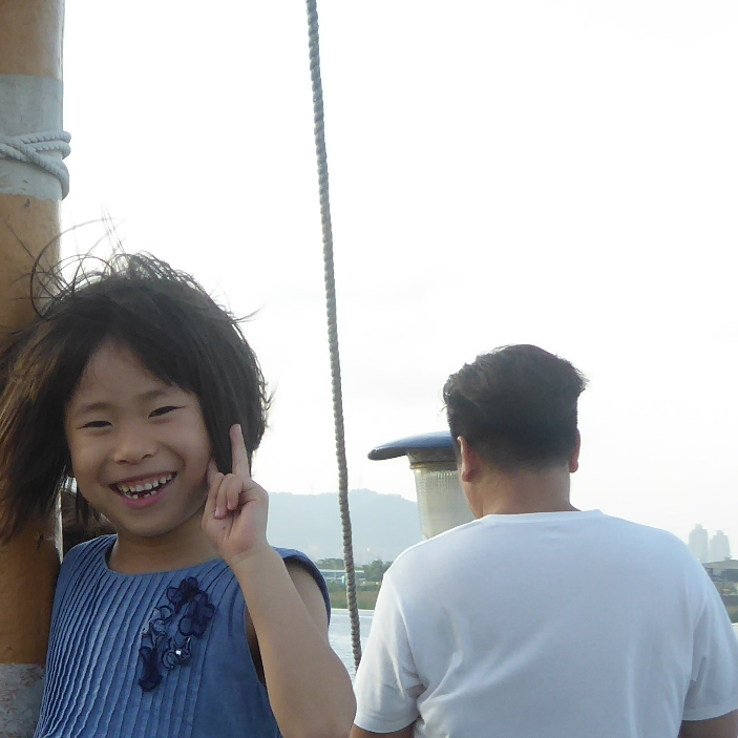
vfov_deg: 16.5
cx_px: -82
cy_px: 736
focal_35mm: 103
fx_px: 2484
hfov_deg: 16.4
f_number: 3.5
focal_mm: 5.4
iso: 100
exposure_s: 1/250
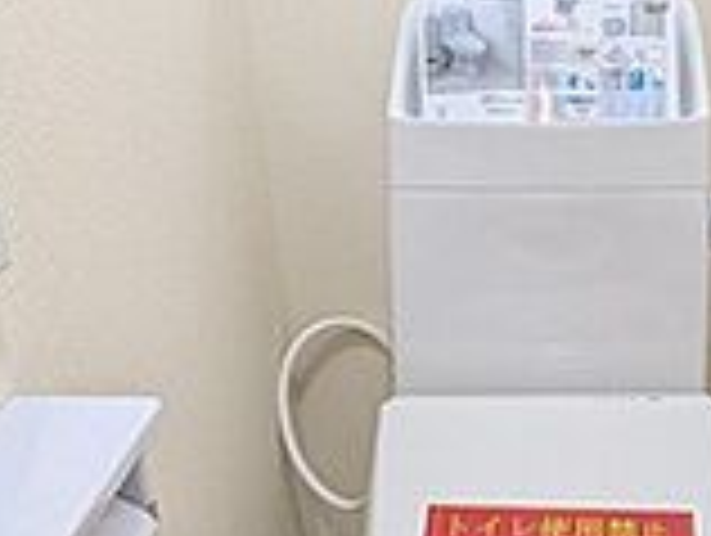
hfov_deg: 35.3
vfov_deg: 27.1
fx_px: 1090
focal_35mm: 53
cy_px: 419
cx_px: 540
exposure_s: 1/120
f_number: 2.2
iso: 305
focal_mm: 1.83
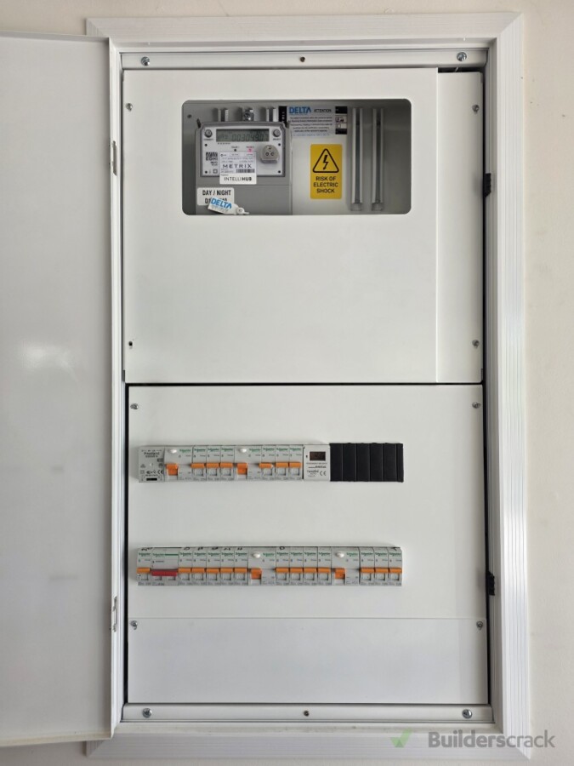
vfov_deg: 73.9
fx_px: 509
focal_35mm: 23
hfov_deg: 58.9
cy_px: 383
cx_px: 287
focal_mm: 6.25
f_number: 1.7
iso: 80
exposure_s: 1/180
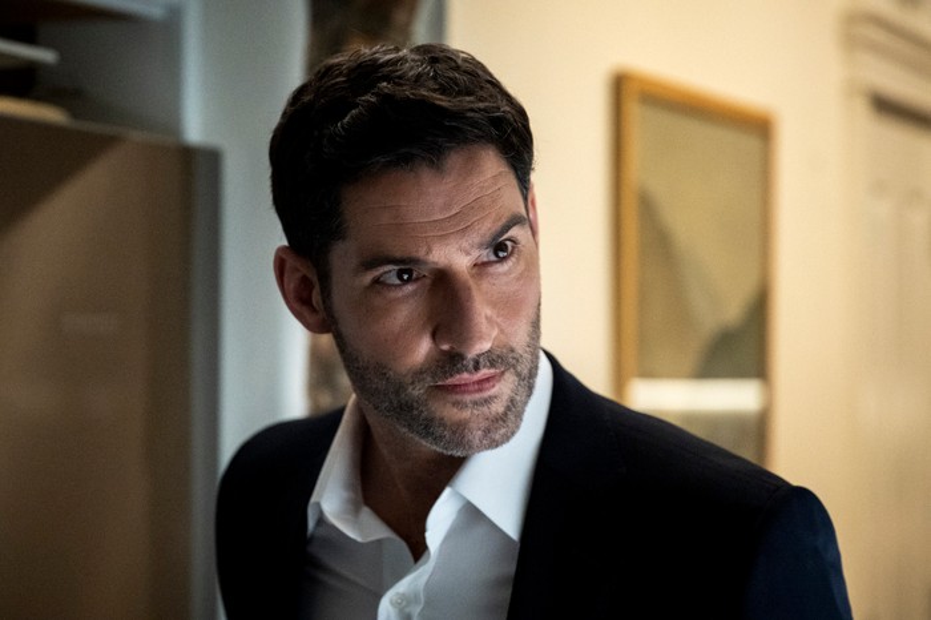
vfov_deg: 12.9
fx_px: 2740
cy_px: 310
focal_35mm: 106
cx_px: 466
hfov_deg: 19.3
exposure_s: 1/250
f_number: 2.8
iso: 4000
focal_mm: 71
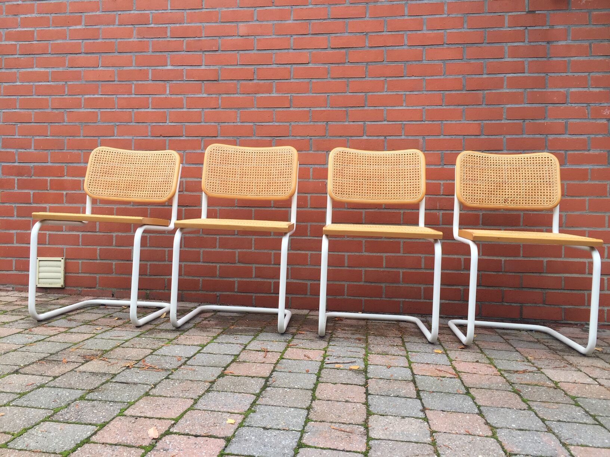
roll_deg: -1.8
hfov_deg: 61.7
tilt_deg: -0.3
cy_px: 228
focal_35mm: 29
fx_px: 511
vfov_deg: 48.2
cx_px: 305
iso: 32
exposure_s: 1/338
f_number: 2.2
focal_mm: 4.15
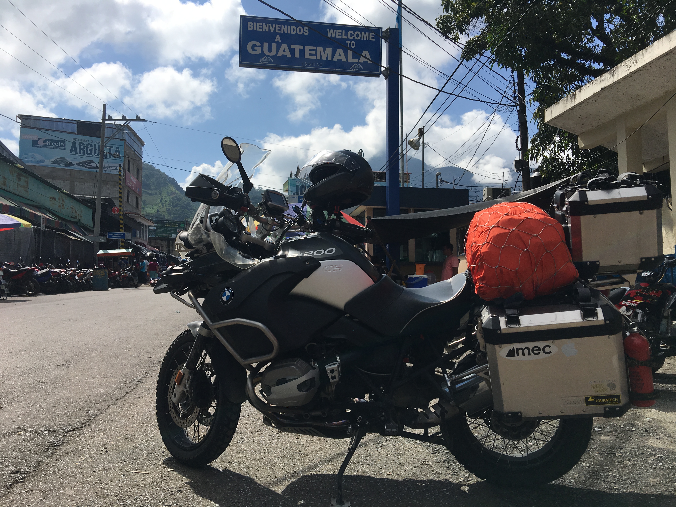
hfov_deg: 61.7
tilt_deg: +6.0
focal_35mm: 29
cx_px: 338
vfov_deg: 48.2
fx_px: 566
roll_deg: +0.8
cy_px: 254
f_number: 2.2
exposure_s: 1/3077
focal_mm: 4.15
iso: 25
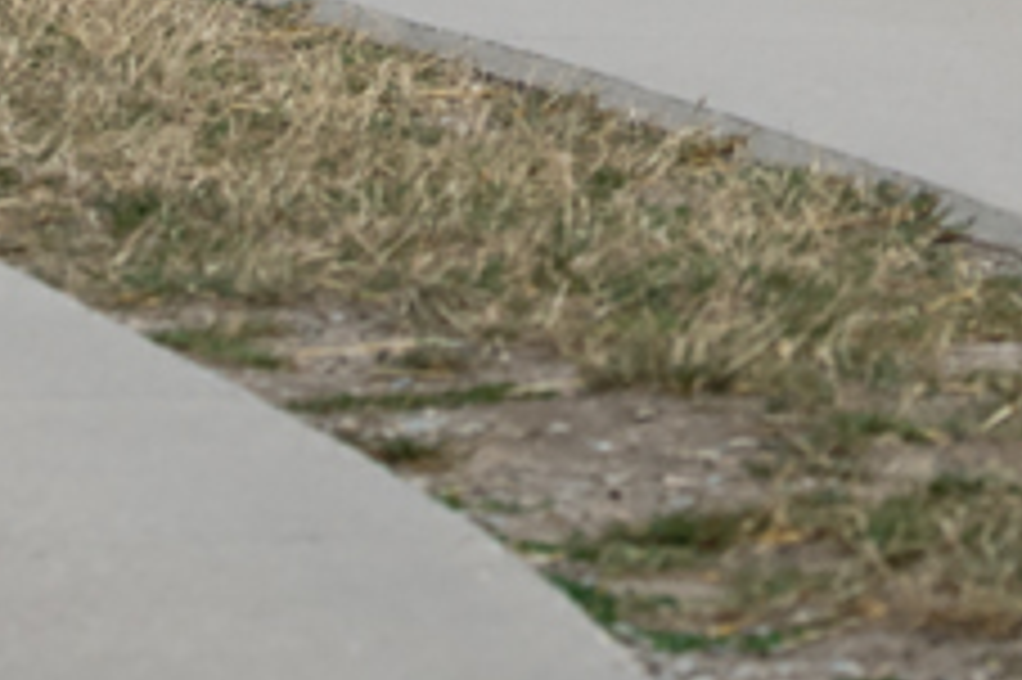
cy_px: -995
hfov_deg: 1.7
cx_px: 621
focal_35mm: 1191
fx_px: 33786
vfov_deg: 1.2
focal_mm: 150
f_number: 8
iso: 280
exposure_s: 1/500
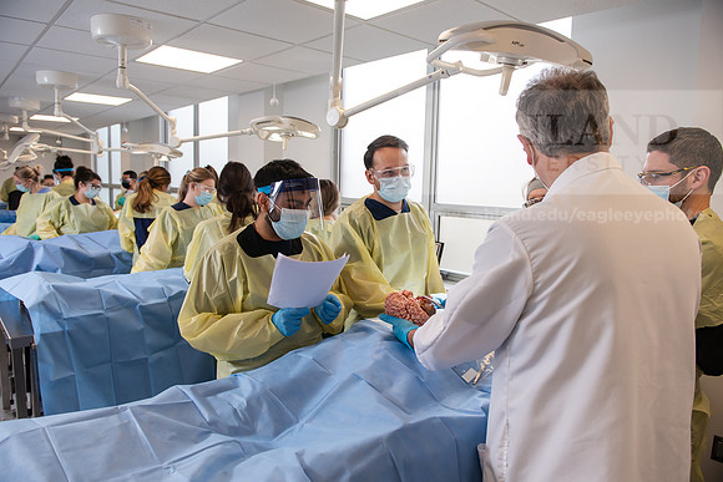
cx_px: 362
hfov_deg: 73.7
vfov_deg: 53.2
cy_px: 241
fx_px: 482
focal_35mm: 24
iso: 500
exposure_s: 1/200
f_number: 4.5
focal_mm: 24
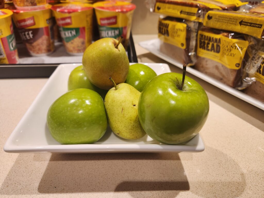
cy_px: 99
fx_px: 175
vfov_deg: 58.9
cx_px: 132
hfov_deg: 73.9
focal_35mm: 23
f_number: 1.8
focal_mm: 5.4
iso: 100
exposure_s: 1/100
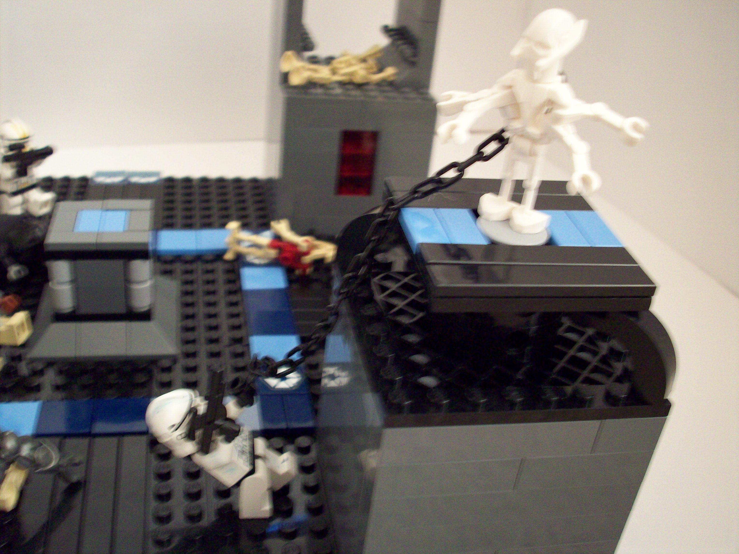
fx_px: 790
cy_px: 277
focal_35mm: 37
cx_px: 370
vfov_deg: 38.7
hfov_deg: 50.1
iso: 200
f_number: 2.8
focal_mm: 6.2
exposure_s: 1/8
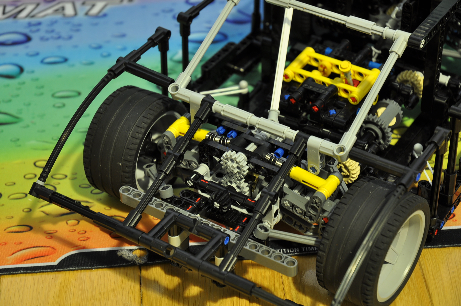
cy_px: 153
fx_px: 1343
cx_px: 230
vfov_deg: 13.0
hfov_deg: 19.5
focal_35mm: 105
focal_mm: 70
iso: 200
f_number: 7.1
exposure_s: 1.3
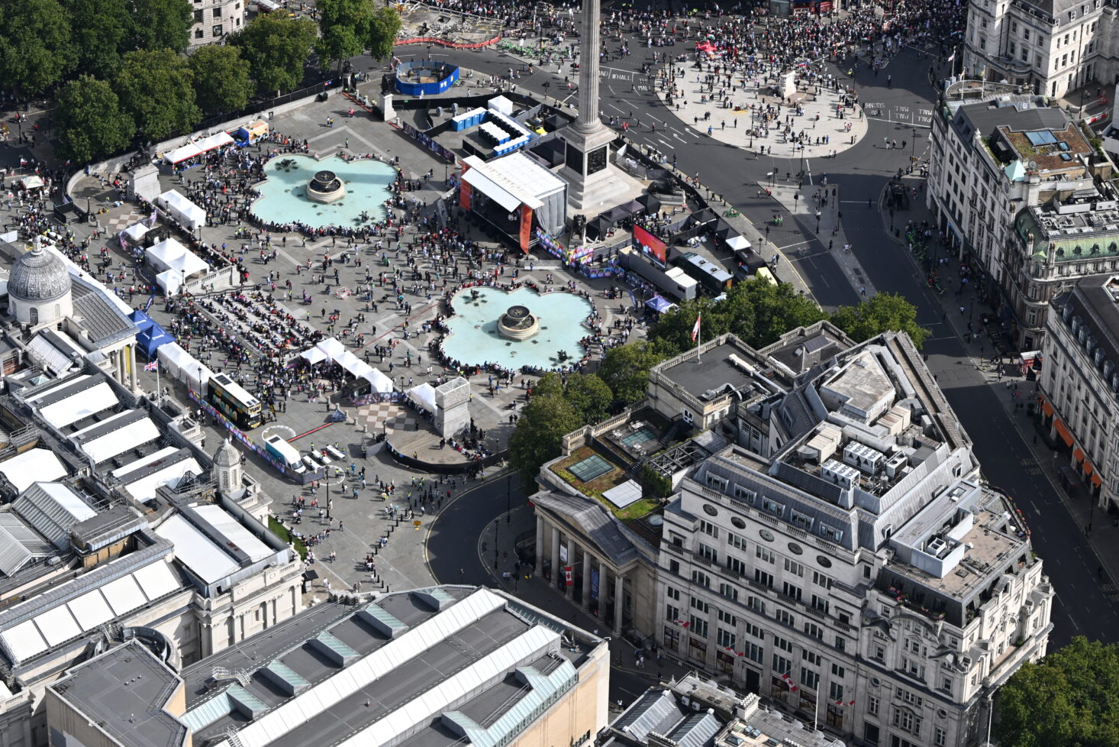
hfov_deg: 17.5
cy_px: 213
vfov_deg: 11.7
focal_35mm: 117
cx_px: 666
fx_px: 3637
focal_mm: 67
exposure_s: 1/400
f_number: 6.3
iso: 100
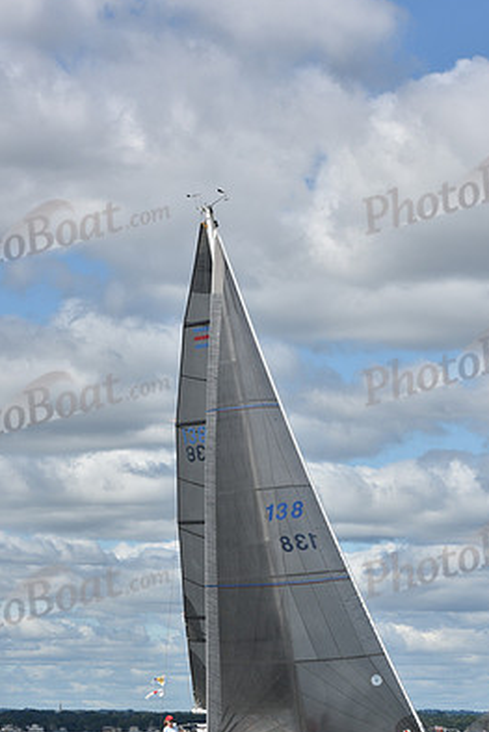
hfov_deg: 9.2
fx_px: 3053
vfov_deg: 13.7
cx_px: 267
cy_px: 481
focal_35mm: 150
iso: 250
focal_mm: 102
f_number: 10
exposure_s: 1/800
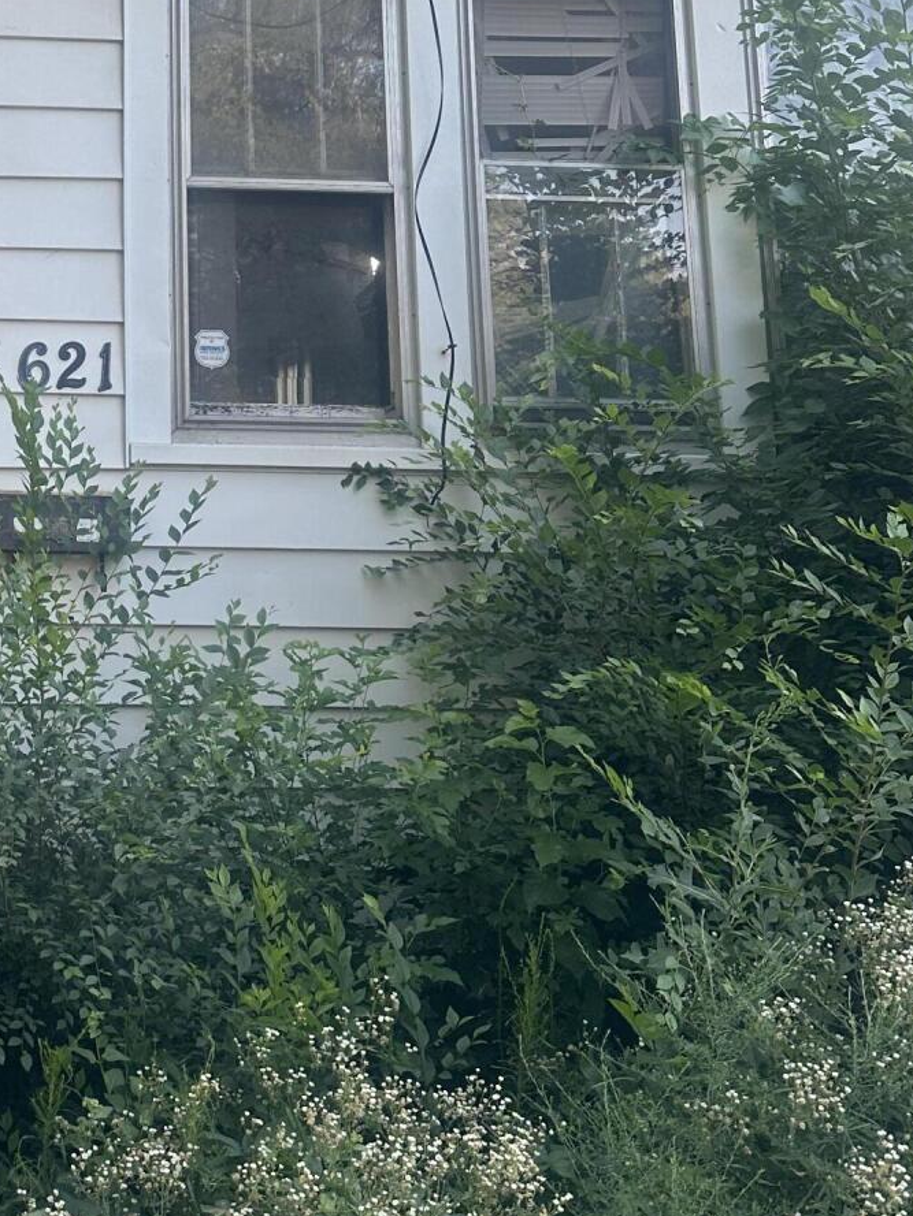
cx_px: -11
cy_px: 152
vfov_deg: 33.9
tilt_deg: +12.3
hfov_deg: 25.6
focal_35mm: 54
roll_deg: -2.5
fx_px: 1899
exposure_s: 1/541
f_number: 1.78
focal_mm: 6.86
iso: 80
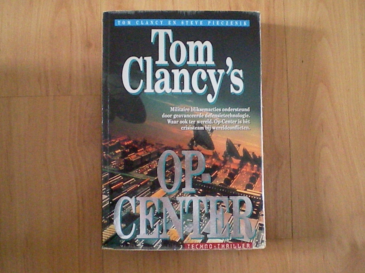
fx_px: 401
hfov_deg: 49.0
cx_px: 182
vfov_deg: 37.7
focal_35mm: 38
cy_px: 136
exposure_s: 1/51.2
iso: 1800
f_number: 3.1
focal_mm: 6.3
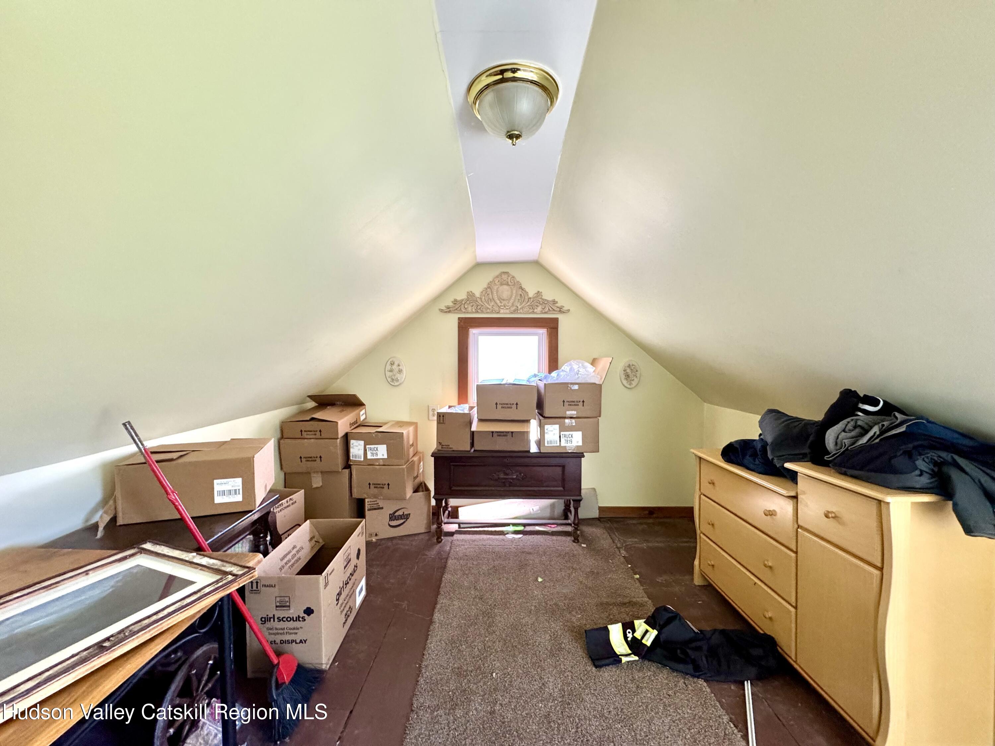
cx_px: 498
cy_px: 373
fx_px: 402
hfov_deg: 102.1
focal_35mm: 14
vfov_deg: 85.7
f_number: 2.2
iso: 320
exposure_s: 1/84
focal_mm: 2.22
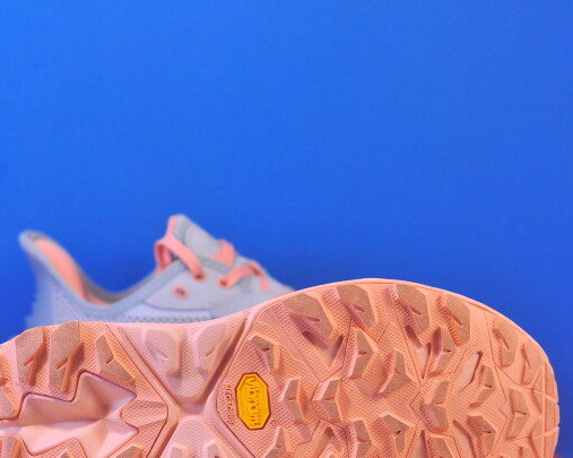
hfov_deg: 17.3
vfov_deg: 13.9
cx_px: 251
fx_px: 1881
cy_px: 264
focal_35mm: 111
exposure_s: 1/320
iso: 250
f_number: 2.5
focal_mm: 50
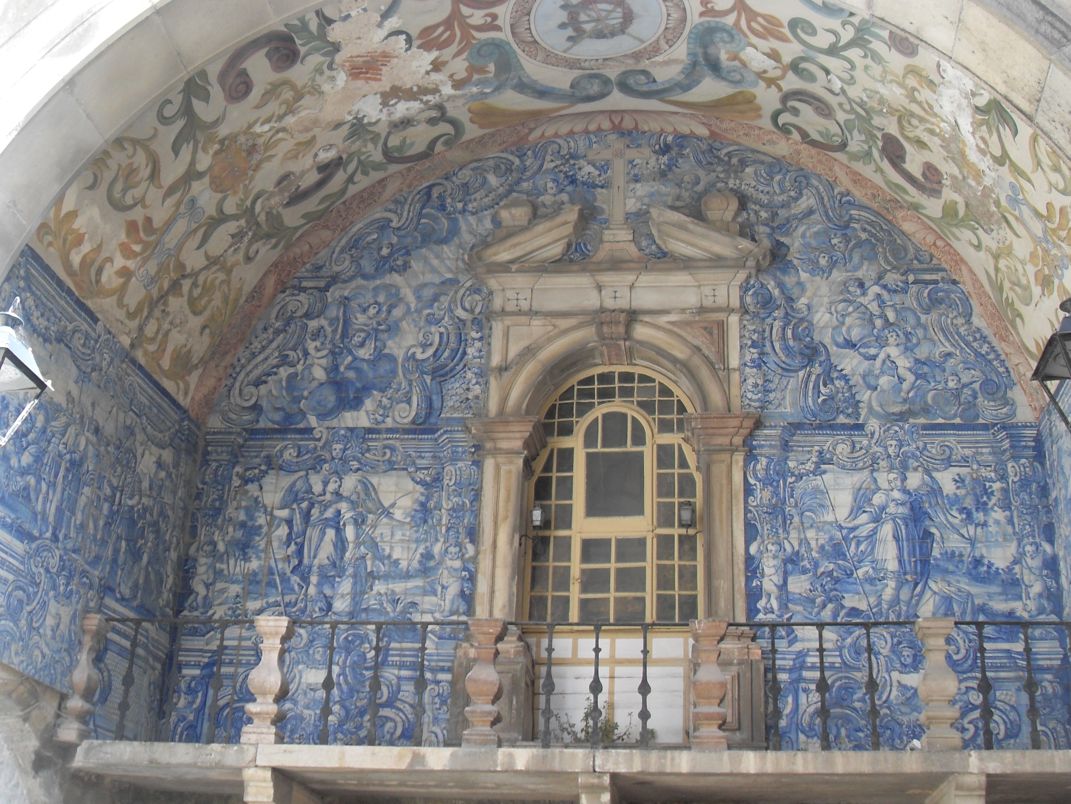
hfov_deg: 44.8
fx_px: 1299
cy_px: 370
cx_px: 580
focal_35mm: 42
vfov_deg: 34.3
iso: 100
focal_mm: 6.3
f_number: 2.8
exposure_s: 1/90
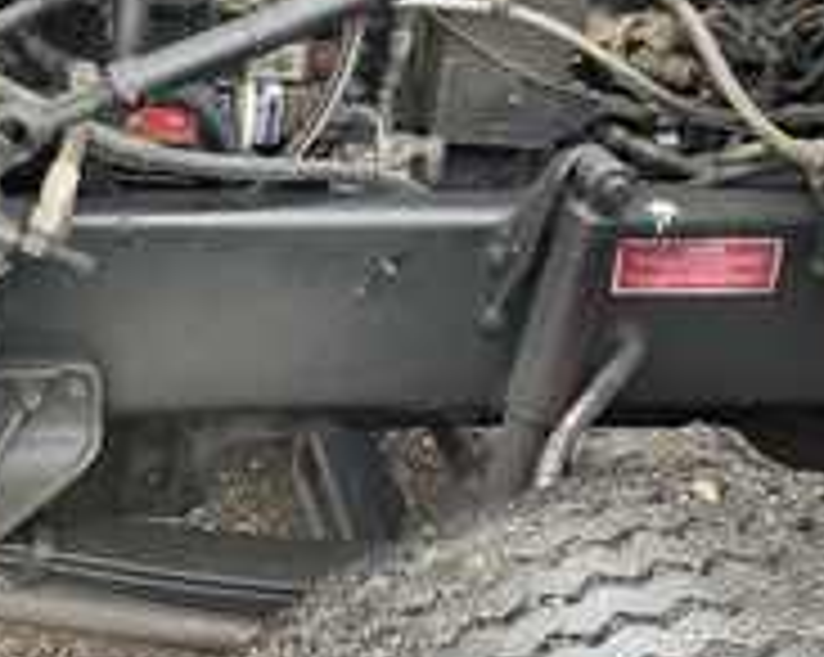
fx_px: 1510
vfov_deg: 24.0
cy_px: 99
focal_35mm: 62
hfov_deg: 29.9
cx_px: 185
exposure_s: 1/122
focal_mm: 3
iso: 64
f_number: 1.8
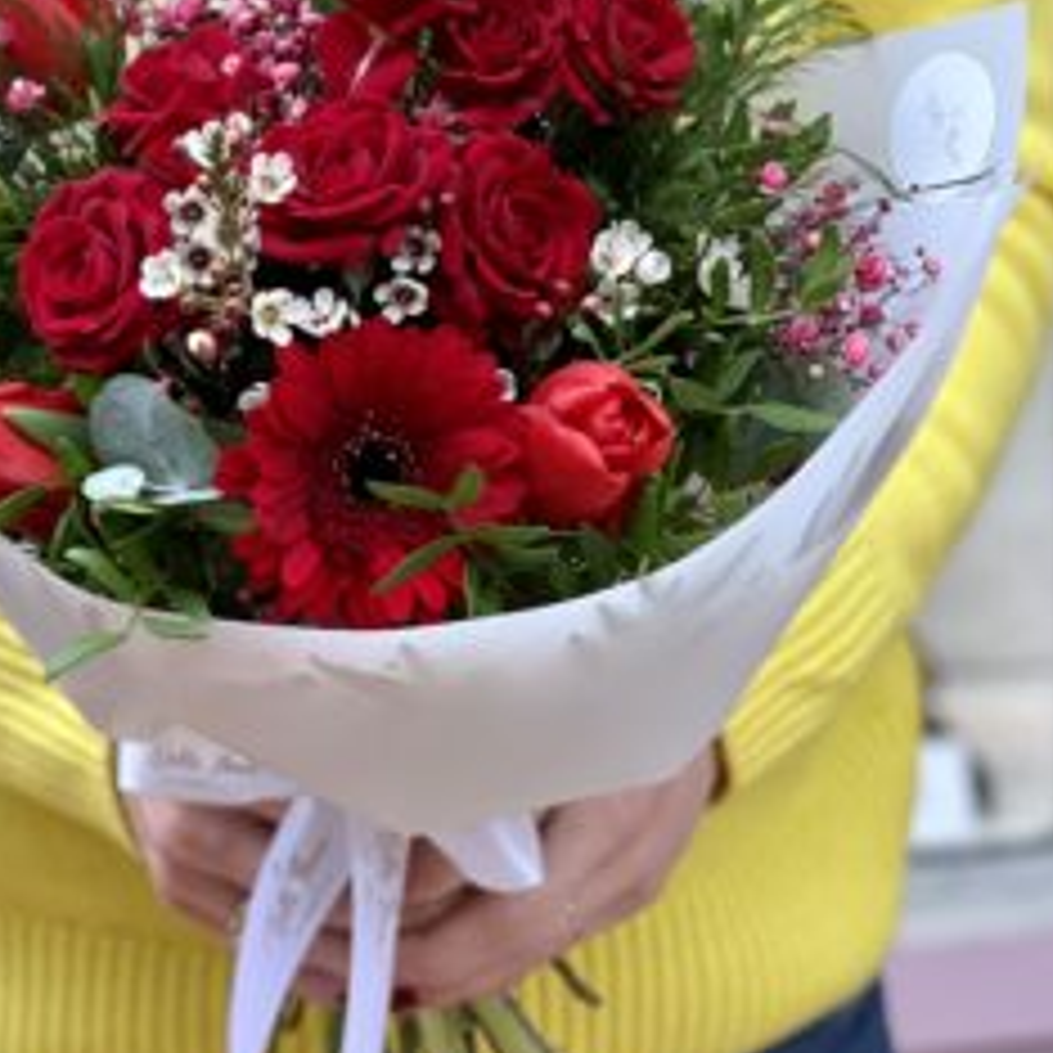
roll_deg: +1.5
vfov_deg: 11.2
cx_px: 369
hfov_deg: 11.3
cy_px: 232
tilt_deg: -13.4
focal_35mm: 155
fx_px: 5334
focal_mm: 9
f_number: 2.8
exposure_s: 1/121
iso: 160
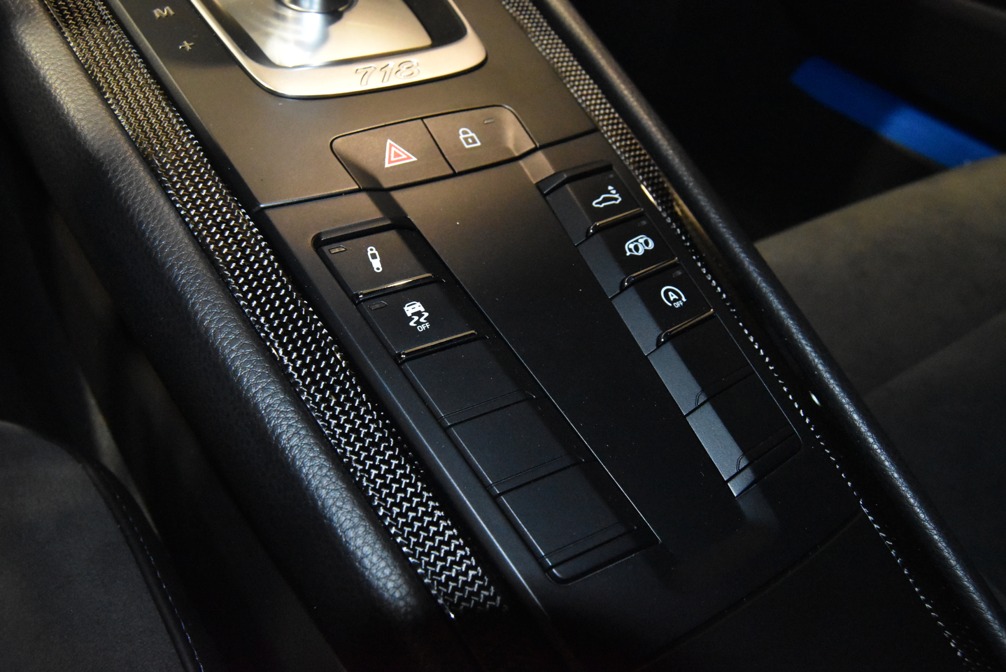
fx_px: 839
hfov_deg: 61.9
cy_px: 336
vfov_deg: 43.7
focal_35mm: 30
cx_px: 503
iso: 6400
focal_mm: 20
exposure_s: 1/60
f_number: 8
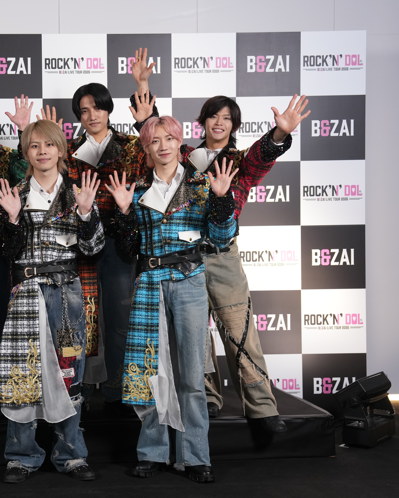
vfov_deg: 32.5
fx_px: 856
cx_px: 28
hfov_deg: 25.3
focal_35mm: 58
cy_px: 249
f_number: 3.5
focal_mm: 41
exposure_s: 1/160
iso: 1600
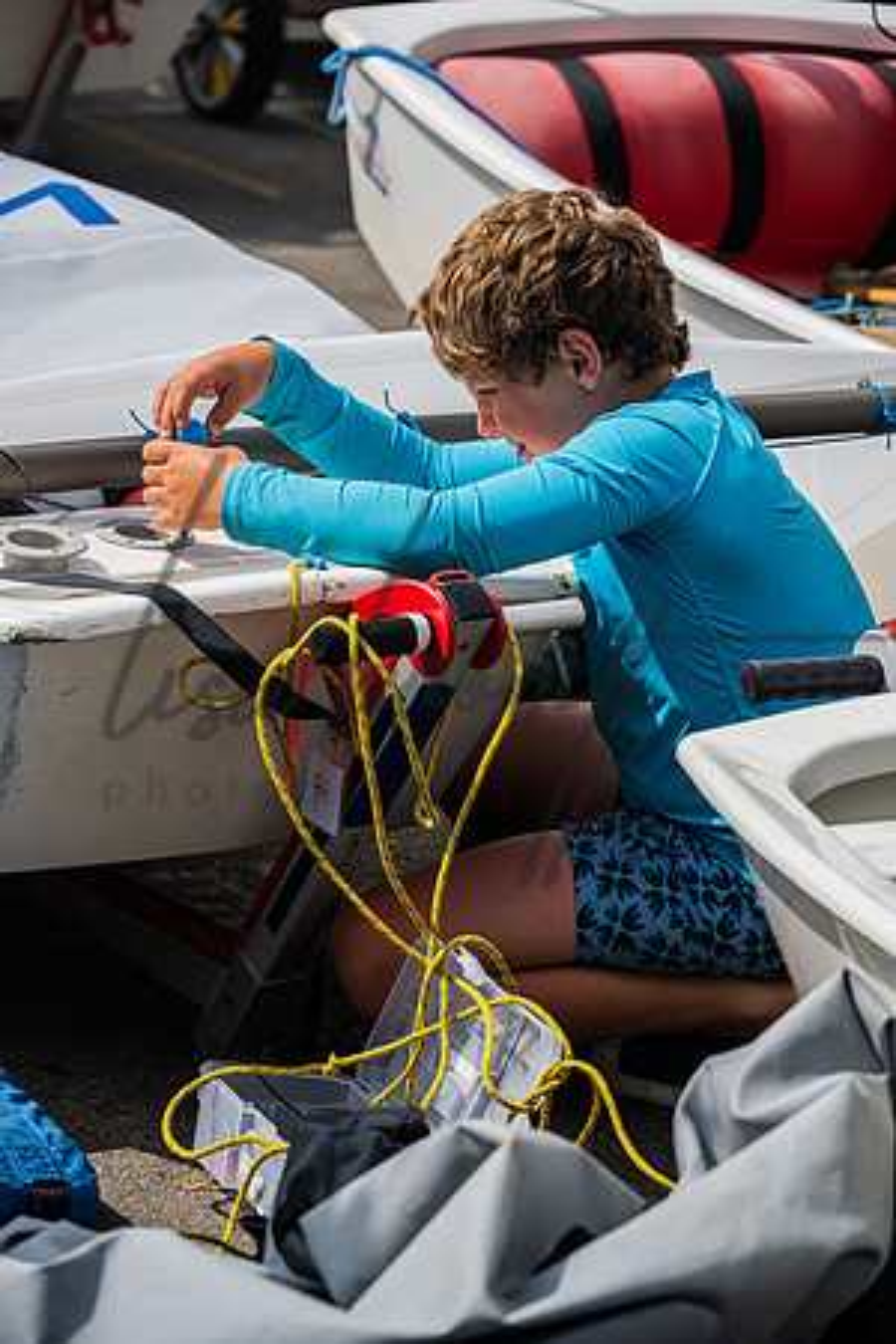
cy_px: 672
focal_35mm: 160
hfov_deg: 8.6
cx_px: 448
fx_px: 5973
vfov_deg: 12.8
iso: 250
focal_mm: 160
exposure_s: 1/1250
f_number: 7.6
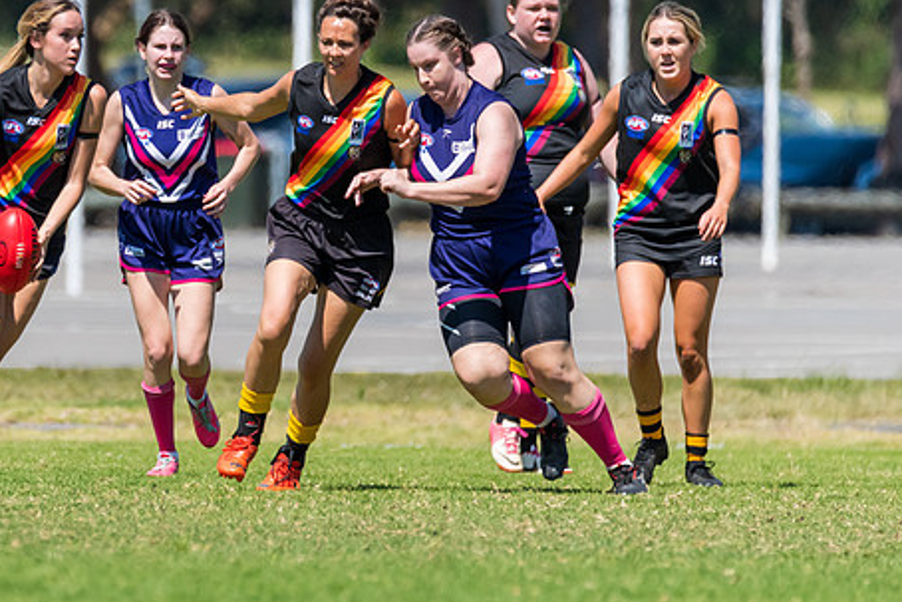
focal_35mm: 1170
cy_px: 216
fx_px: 29323
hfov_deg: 1.8
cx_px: 39
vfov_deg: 1.2
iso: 800
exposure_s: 1/3200
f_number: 6.3
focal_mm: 600
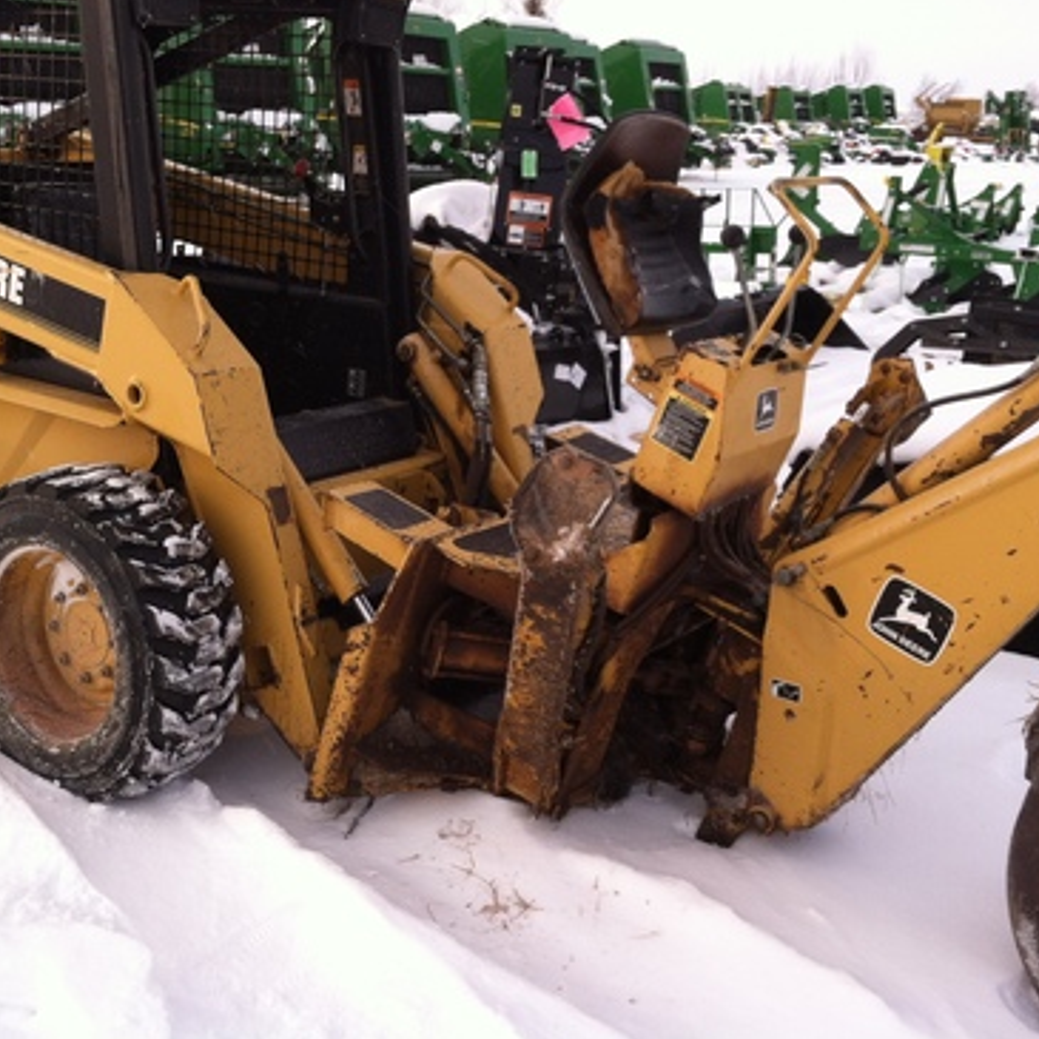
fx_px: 1562
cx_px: 433
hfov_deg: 36.7
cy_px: 470
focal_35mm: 46
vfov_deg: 36.8
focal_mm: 3.85
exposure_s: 1/268
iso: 80
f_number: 2.8
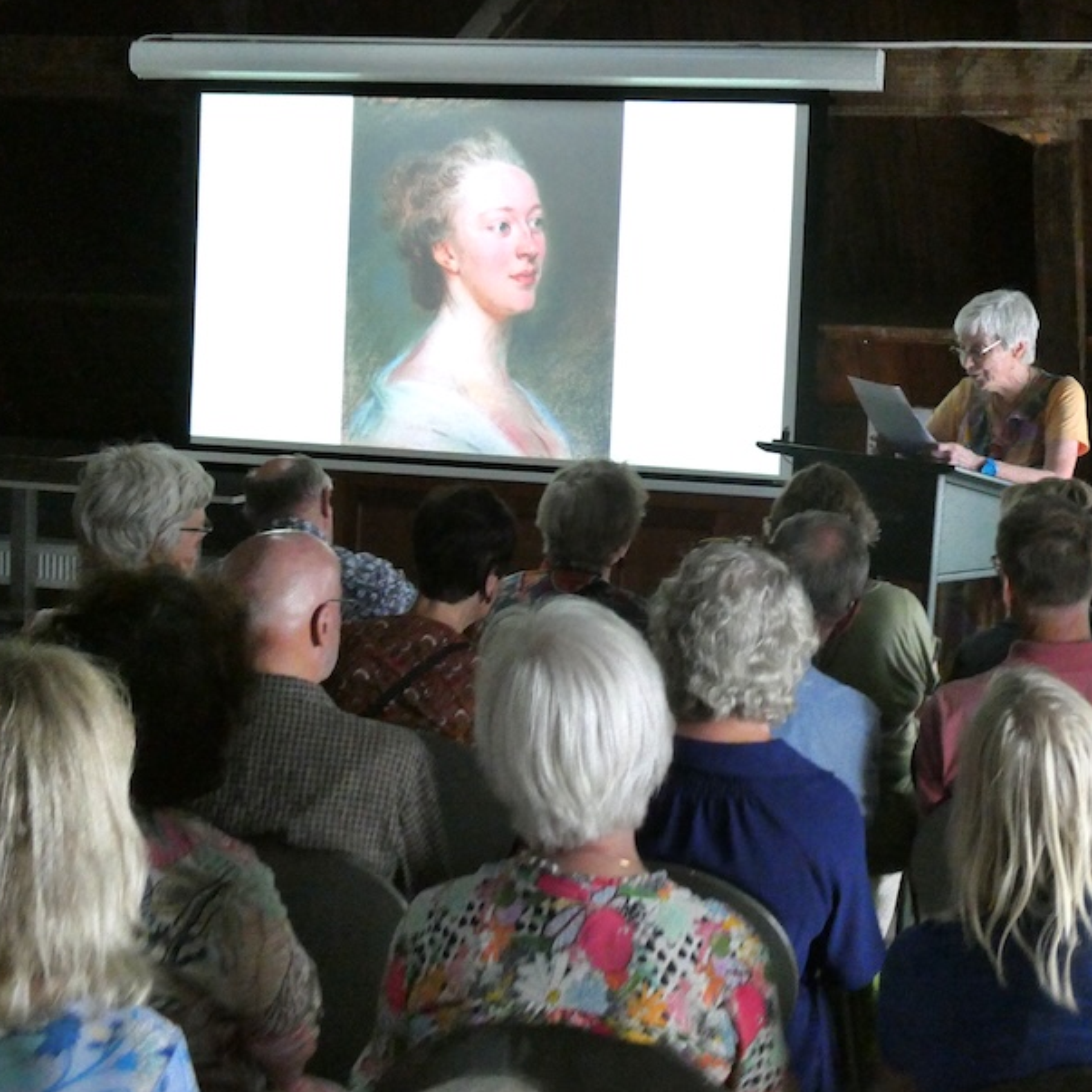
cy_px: 501
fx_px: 2356
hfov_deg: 26.0
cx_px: 675
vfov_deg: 26.1
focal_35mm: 66
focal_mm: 9
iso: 500
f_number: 4.1
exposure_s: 1/125
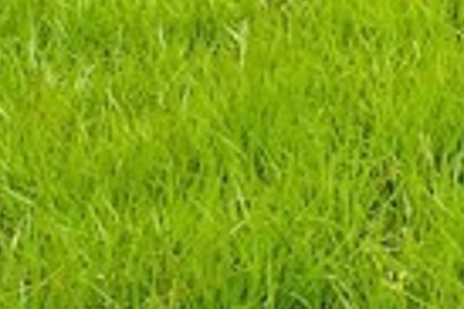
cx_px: 1577
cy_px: -387
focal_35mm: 95
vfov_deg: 12.1
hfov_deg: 9.9
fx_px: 1223
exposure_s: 1/50
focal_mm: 12
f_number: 9
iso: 200
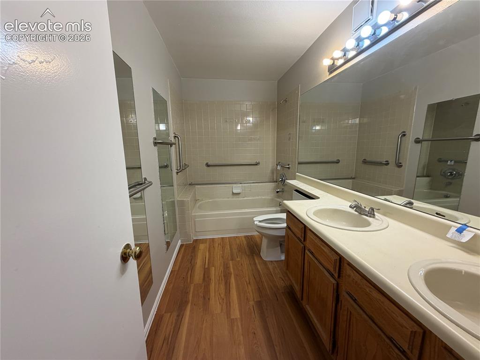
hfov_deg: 102.1
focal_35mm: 14
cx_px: 240
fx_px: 194
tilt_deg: -9.8
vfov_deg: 85.6
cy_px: 180
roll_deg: +1.4
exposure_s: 1/120
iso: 160
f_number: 2.2
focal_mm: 2.22
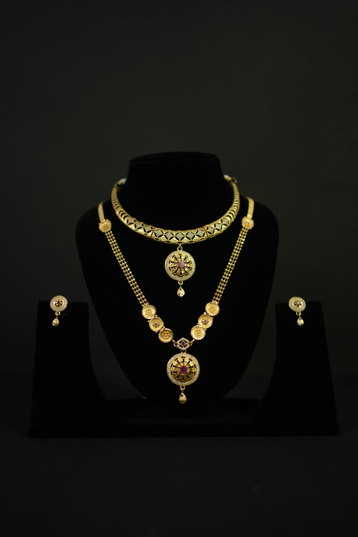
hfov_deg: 37.9
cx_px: 179
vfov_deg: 54.4
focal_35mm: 35
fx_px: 522
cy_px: 268
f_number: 2.2
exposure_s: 1/200
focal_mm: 35
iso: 1250
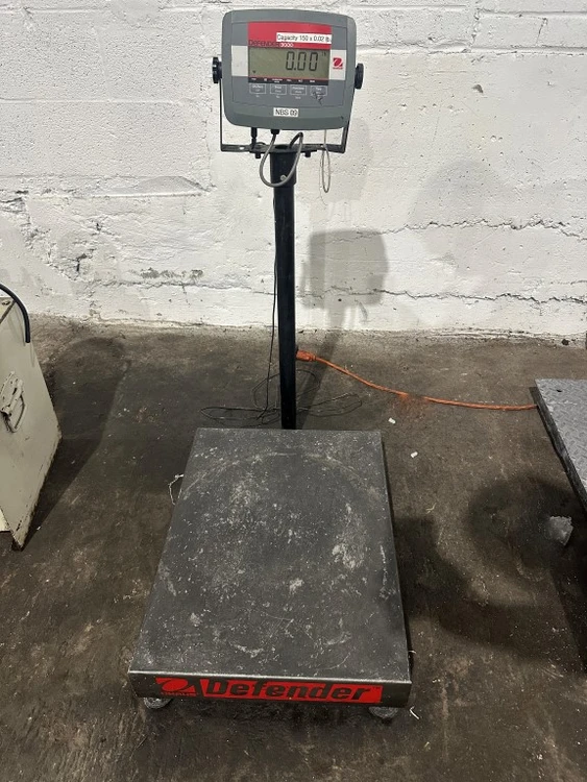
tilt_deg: -35.7
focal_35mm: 24
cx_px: 294
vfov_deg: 71.6
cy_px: 391
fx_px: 542
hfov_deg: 56.8
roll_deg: -1.1
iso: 320
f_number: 1.78
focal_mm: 6.86
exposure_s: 1/60
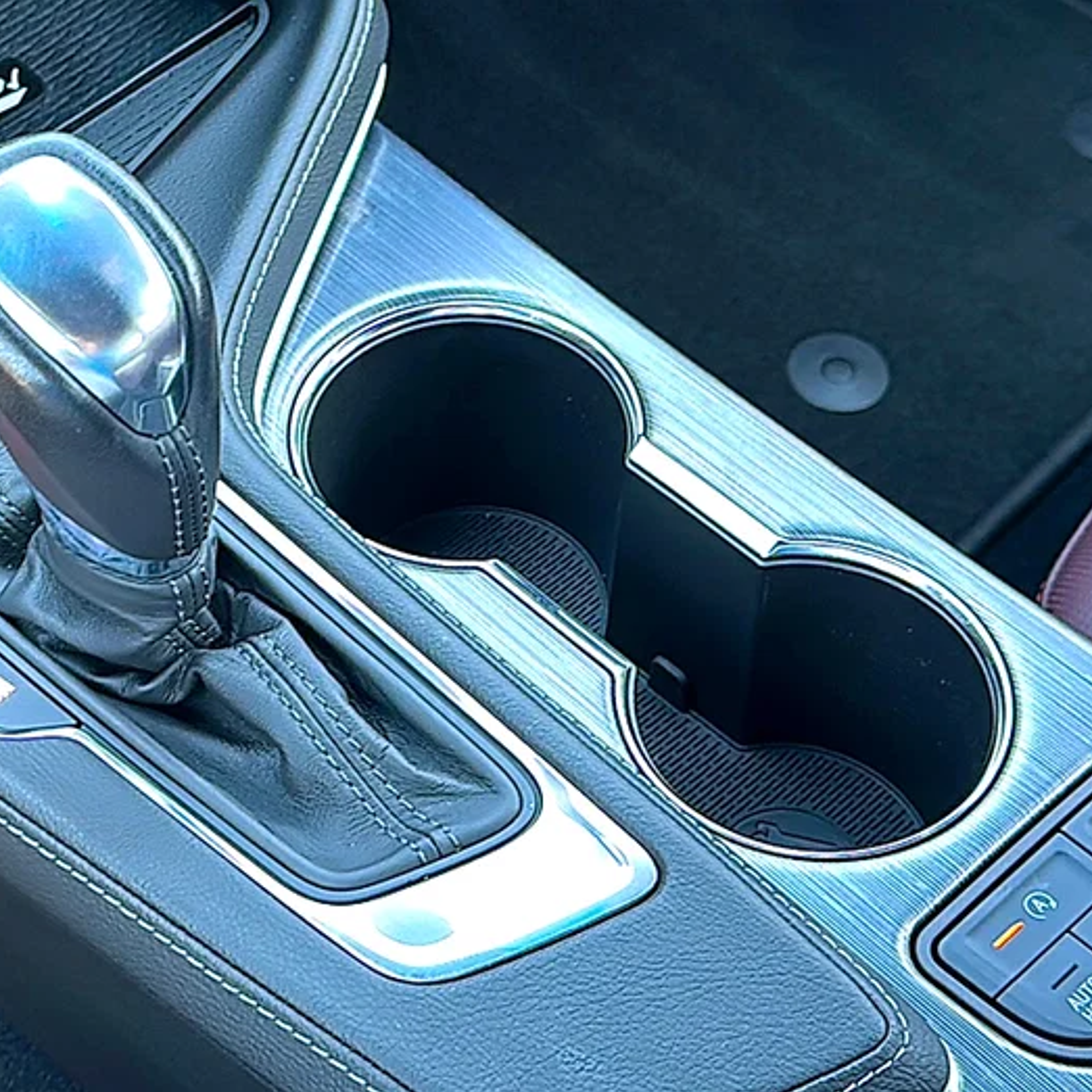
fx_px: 2070
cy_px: 546
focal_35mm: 58
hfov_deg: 29.4
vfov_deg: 29.6
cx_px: 367
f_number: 1.78
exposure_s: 1/49
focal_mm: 6.86
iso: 64
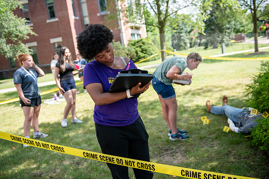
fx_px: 254
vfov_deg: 38.9
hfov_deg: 55.8
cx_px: 134
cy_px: 90
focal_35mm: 34
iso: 160
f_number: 3.2
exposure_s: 1/500
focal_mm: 34
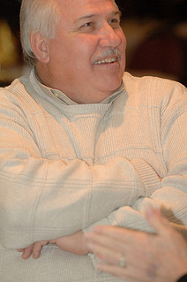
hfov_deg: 4.8
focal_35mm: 286
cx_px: 71
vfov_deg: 7.2
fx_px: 2231
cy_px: 115
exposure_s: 1/60
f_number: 2.8
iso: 800
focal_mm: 135
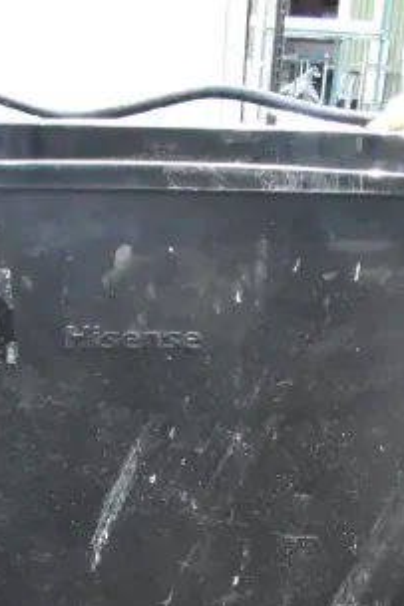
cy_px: 905
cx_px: 88
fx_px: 1365
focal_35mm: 81
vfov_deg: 21.2
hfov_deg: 16.7
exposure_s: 1/640
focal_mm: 18
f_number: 13
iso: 6400
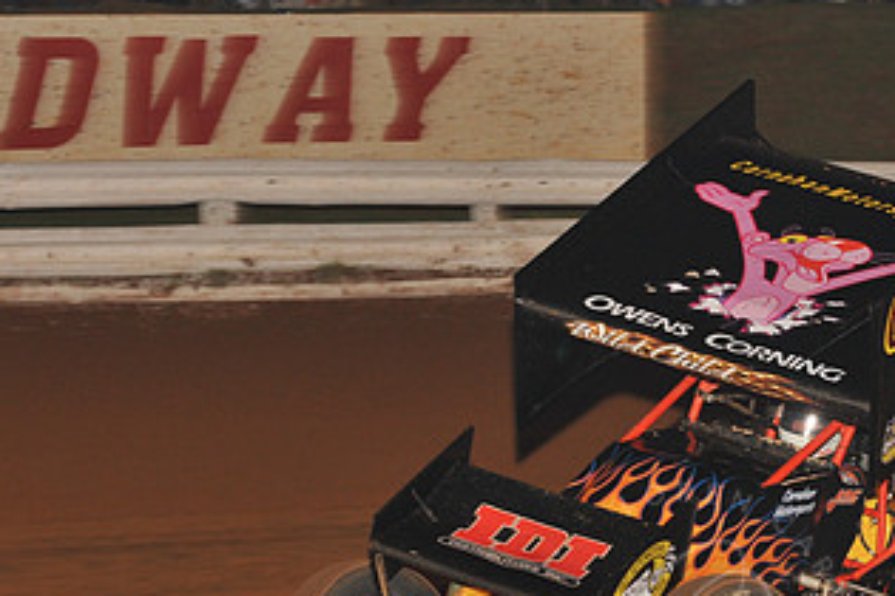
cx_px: 685
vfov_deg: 7.5
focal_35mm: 184
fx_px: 4574
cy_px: 392
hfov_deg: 11.1
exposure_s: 1/320
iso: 1250
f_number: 6.3
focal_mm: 100
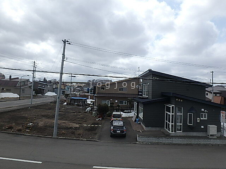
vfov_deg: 58.9
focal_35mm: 23
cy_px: 84
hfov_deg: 73.9
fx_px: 150
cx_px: 113
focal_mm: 4
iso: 125
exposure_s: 1/640
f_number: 6.3
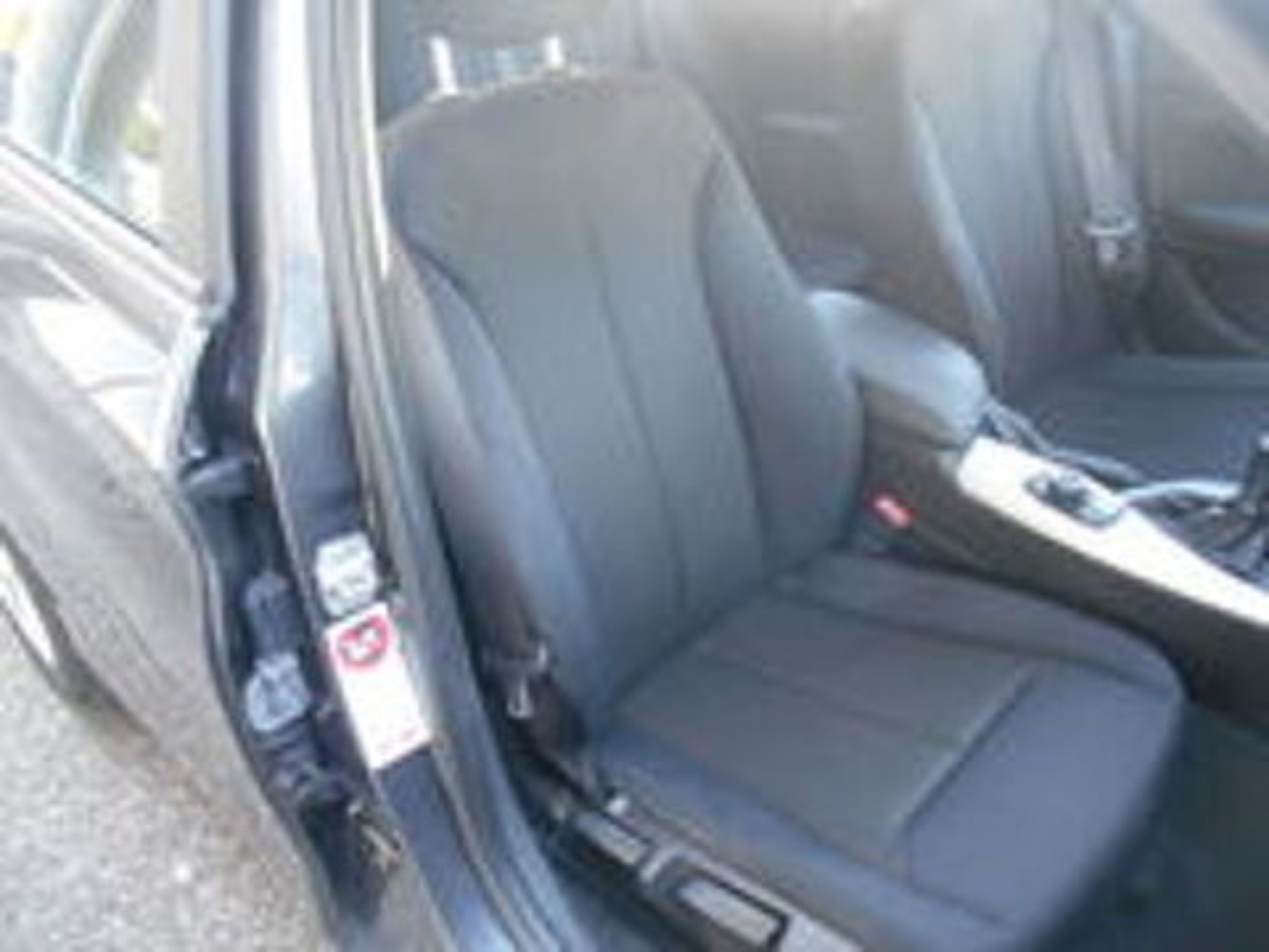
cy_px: 476
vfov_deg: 53.1
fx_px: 953
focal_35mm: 26
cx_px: 634
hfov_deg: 67.3
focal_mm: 4.6
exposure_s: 1/30
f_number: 3.2
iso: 280
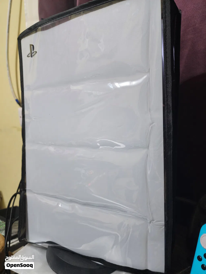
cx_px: 103
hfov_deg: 58.9
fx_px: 182
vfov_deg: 73.9
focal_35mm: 23
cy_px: 137
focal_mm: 6.4
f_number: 1.8
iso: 500
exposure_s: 1/40
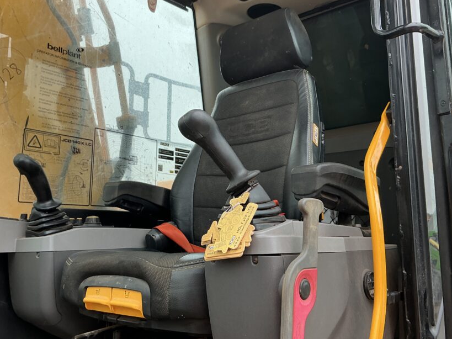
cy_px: 147
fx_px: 457
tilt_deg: +12.8
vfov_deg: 40.6
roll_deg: +0.5
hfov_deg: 52.6
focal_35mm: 35
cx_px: 229
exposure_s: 1/188
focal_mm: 3
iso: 20
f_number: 1.8
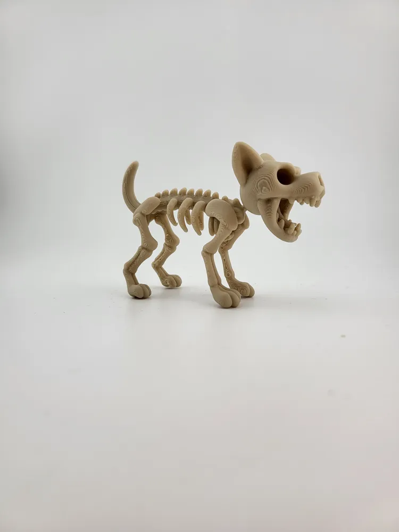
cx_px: 200
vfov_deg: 71.6
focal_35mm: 24
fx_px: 369
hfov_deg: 56.8
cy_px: 266
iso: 40
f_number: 1.8
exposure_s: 1/362
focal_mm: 5
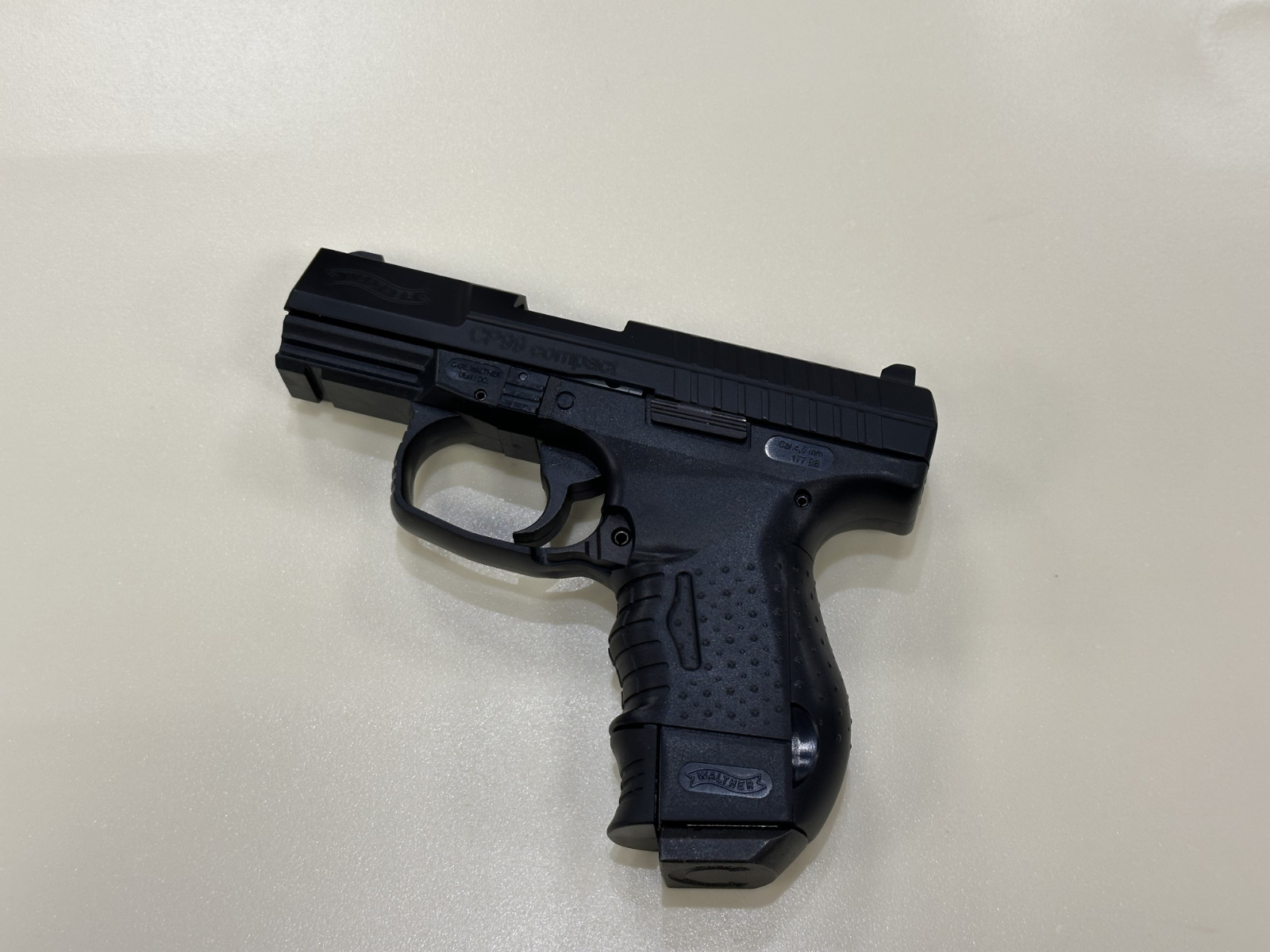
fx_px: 1761
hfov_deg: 39.7
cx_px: 635
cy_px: 476
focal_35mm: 48
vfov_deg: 30.3
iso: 64
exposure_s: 1/100
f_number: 1.8
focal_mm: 6.9
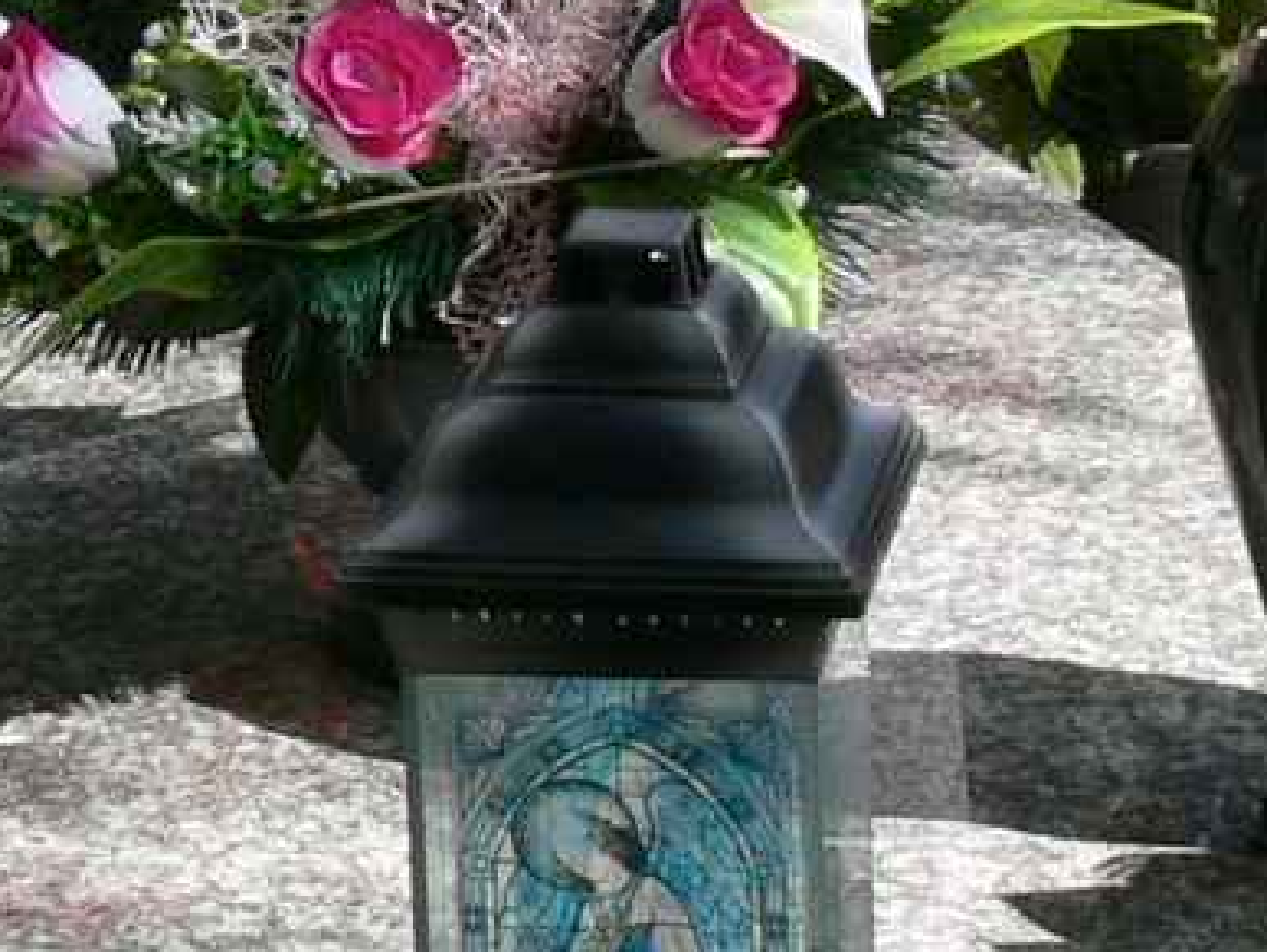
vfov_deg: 8.0
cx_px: 85
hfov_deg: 10.6
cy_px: 275
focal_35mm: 185
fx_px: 6778
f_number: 5.6
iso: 80
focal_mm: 7.4
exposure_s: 1/200
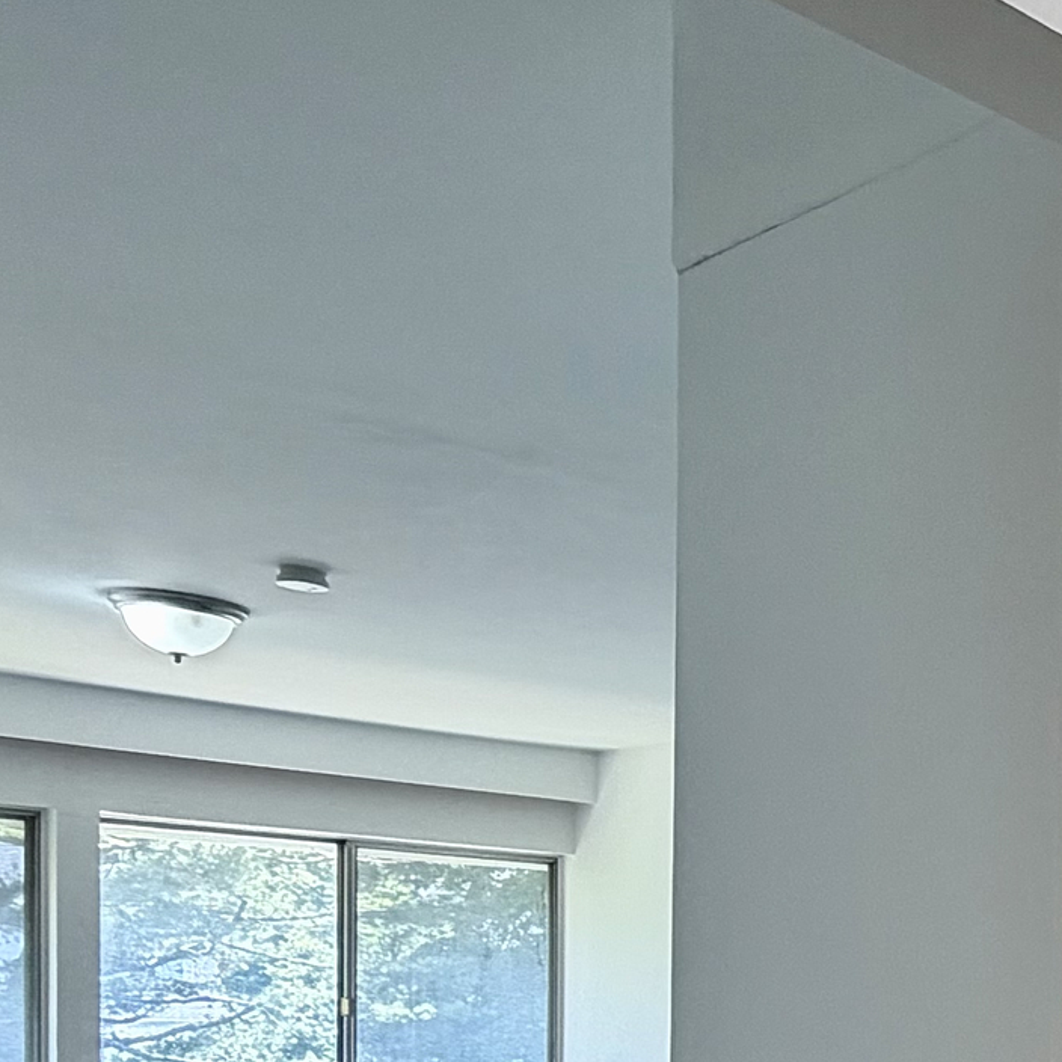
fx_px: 1874
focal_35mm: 54
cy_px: 1071
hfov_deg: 25.3
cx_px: 1521
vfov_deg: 29.5
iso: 125
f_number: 2.2
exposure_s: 1/120
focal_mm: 2.22
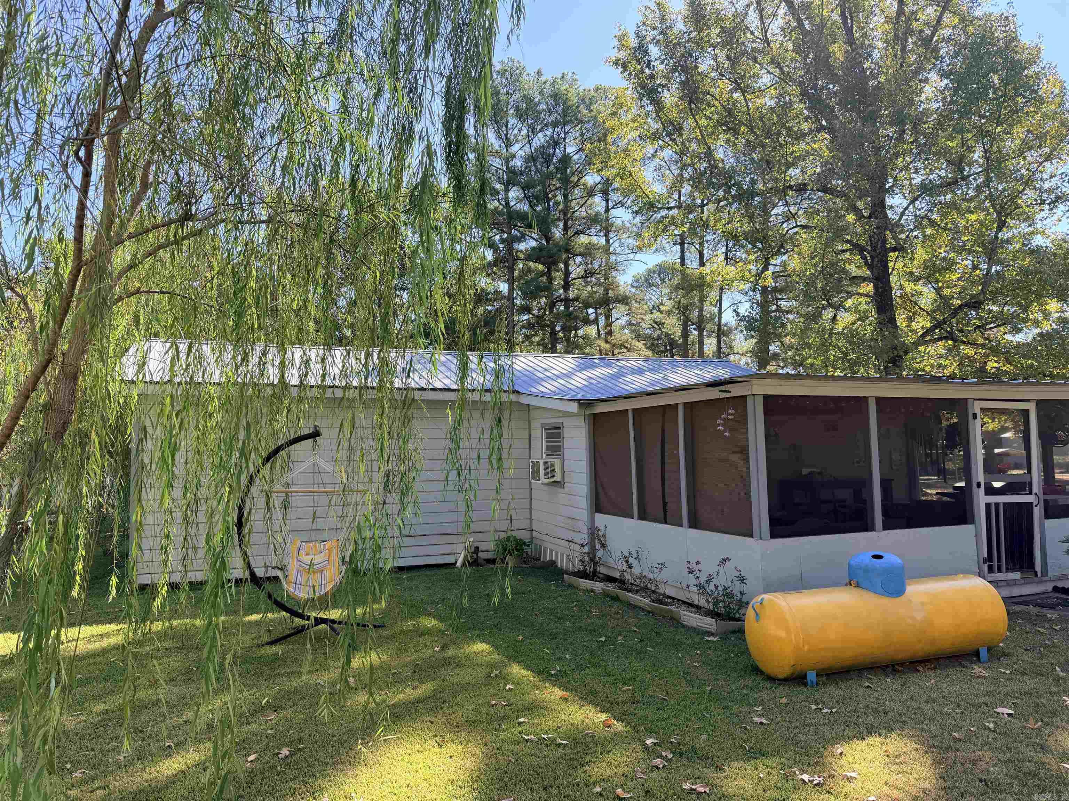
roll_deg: +1.4
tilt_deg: +4.6
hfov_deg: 71.6
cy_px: 400
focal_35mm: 24
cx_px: 534
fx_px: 741
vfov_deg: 56.8
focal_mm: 6.76
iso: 100
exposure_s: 1/1046
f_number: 1.78
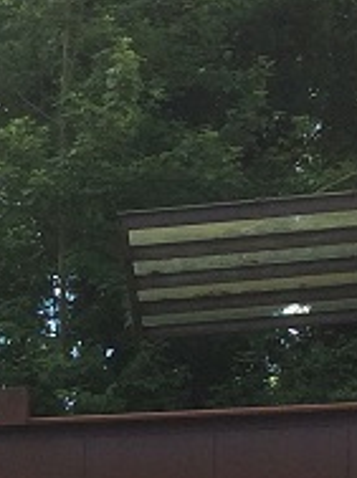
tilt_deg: +0.8
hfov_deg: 8.6
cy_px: 873
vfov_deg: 11.2
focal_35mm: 164
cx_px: -319
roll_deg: +1.9
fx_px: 2263
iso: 32
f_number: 2.2
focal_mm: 4.15
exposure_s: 1/387
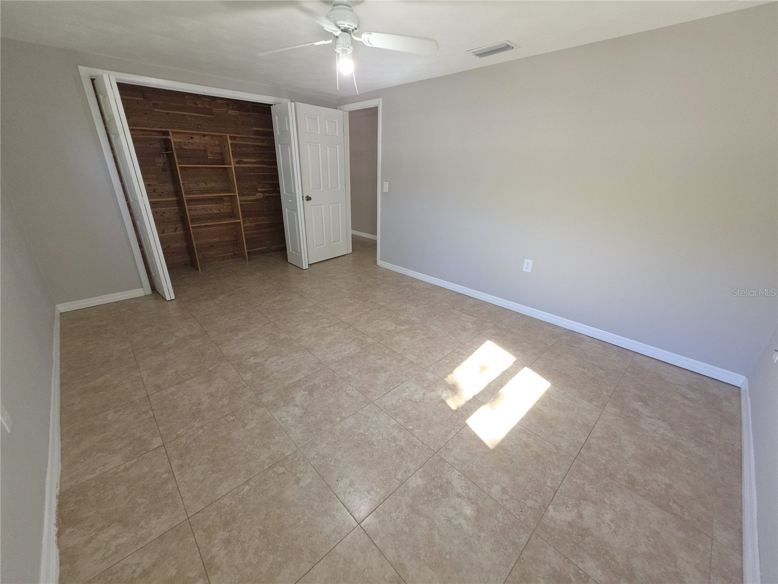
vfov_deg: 89.9
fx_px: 292
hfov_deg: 106.2
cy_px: 292
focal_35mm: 13
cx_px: 389
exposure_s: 1/60
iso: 50
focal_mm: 2.2
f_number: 1.9
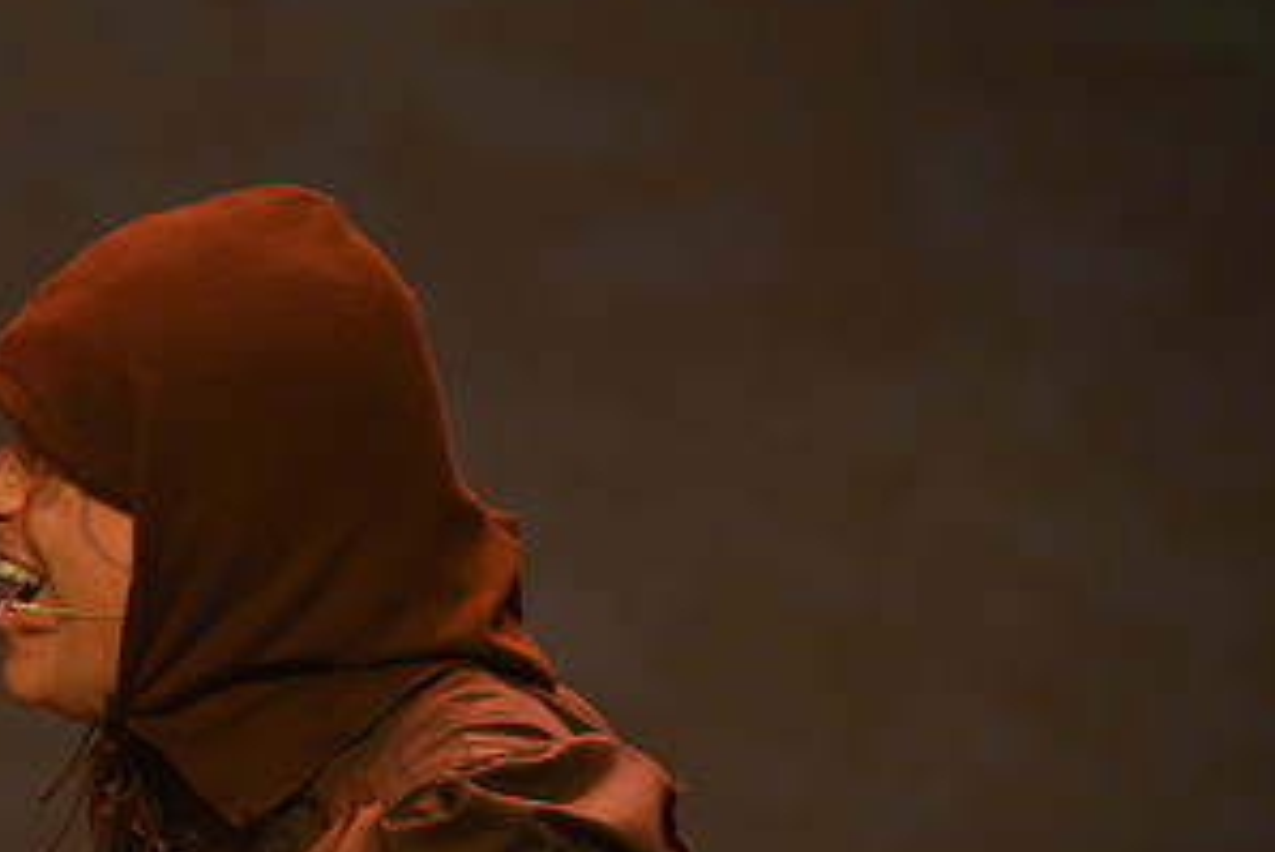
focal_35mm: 389
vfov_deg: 3.5
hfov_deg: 5.3
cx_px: 240
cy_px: 597
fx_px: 13783
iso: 1250
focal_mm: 200
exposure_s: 1/160
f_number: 3.5
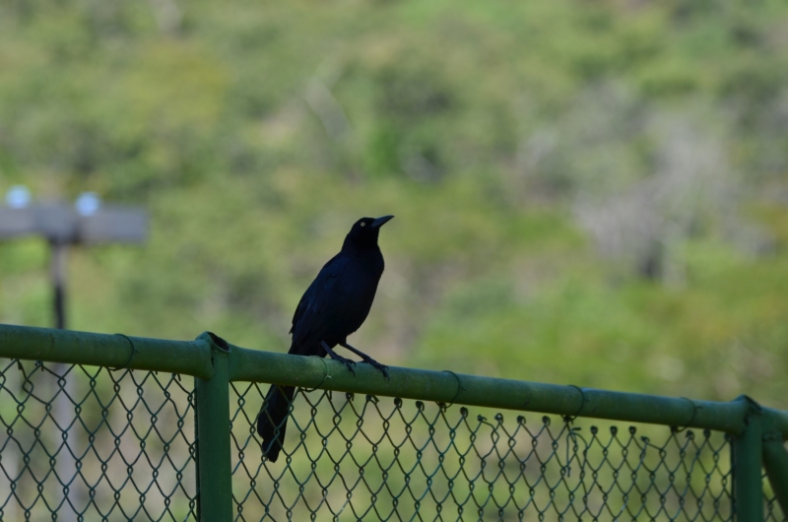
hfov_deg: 6.0
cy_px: 261
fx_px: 7537
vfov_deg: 4.0
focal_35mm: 345
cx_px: 394
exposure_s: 1/500
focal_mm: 230
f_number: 5.6
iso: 200
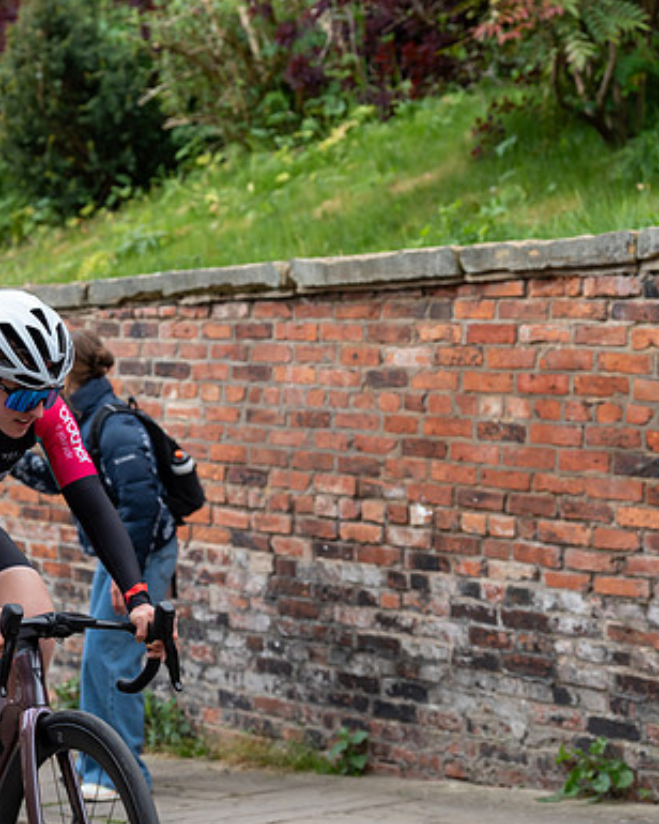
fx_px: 2414
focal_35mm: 99
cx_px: 77
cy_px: 412
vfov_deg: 19.4
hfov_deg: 15.4
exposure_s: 1/1000
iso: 640
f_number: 4
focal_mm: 70
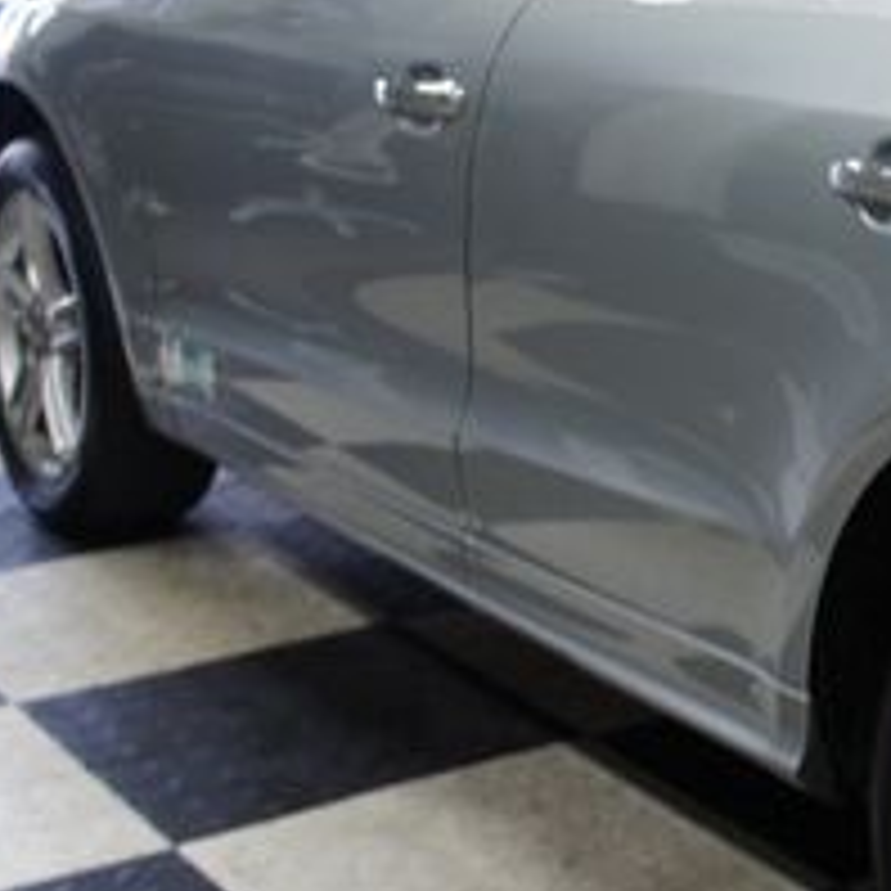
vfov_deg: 23.3
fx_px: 2155
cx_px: 1238
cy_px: 369
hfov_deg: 20.7
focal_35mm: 74
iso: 250
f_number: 3.5
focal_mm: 18
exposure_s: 1/30
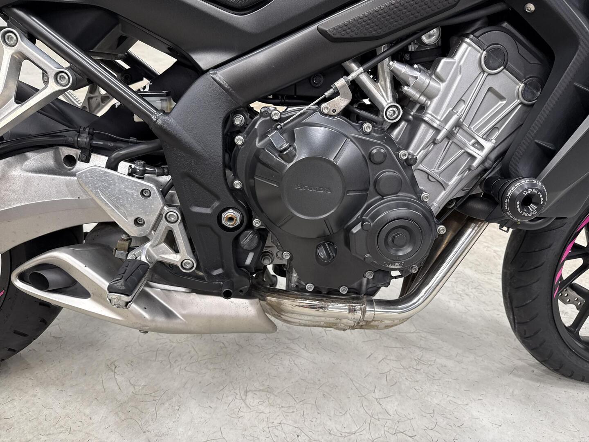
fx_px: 408
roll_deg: -6.5
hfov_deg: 71.6
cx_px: 294
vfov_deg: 56.8
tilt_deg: -31.1
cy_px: 221
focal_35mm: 24
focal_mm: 6.76
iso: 125
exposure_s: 1/50
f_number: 1.78
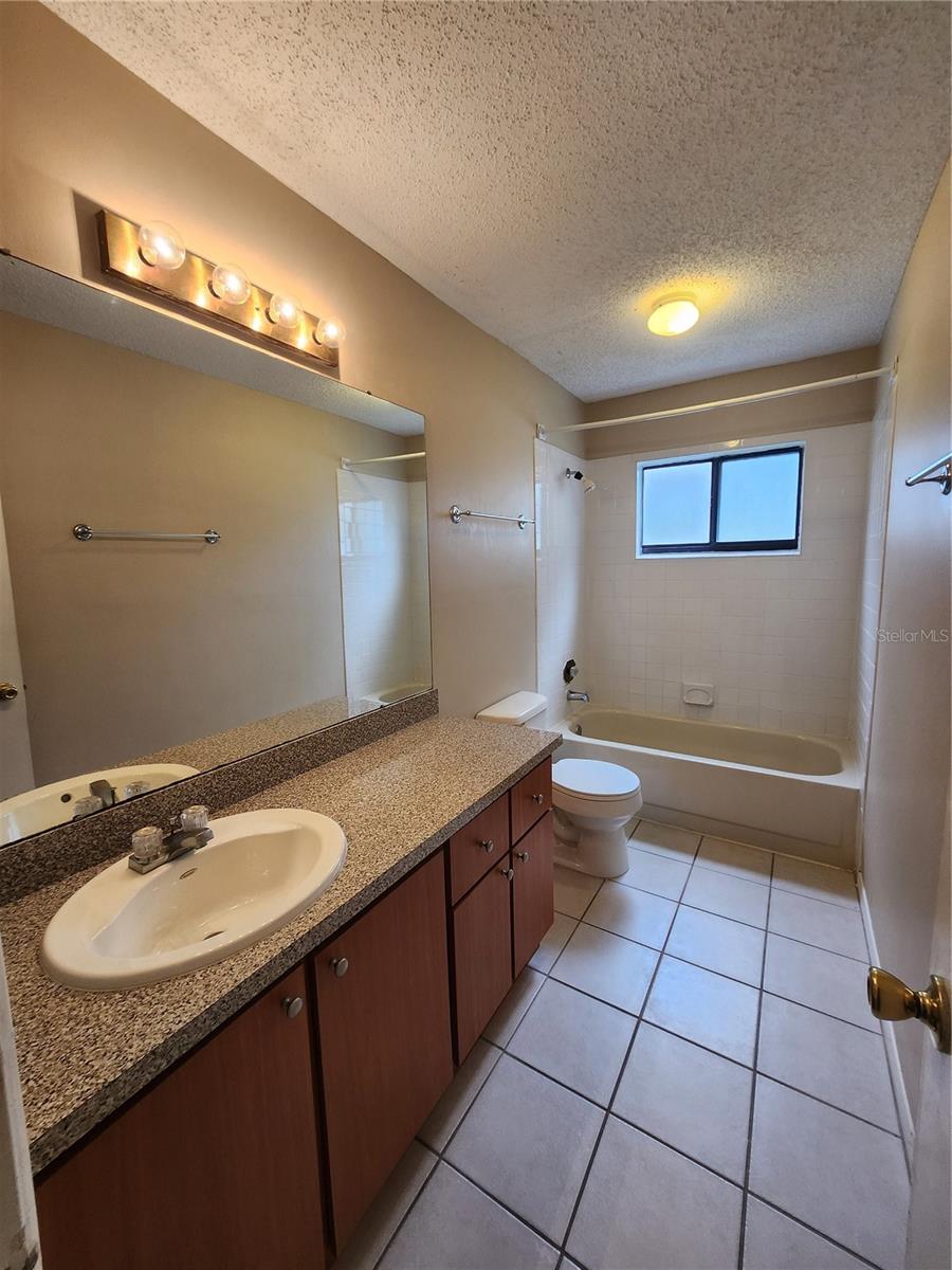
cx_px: 476
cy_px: 635
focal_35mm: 13
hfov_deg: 89.9
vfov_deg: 106.2
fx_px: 477
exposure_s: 1/60
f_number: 2.2
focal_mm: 1.74
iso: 80
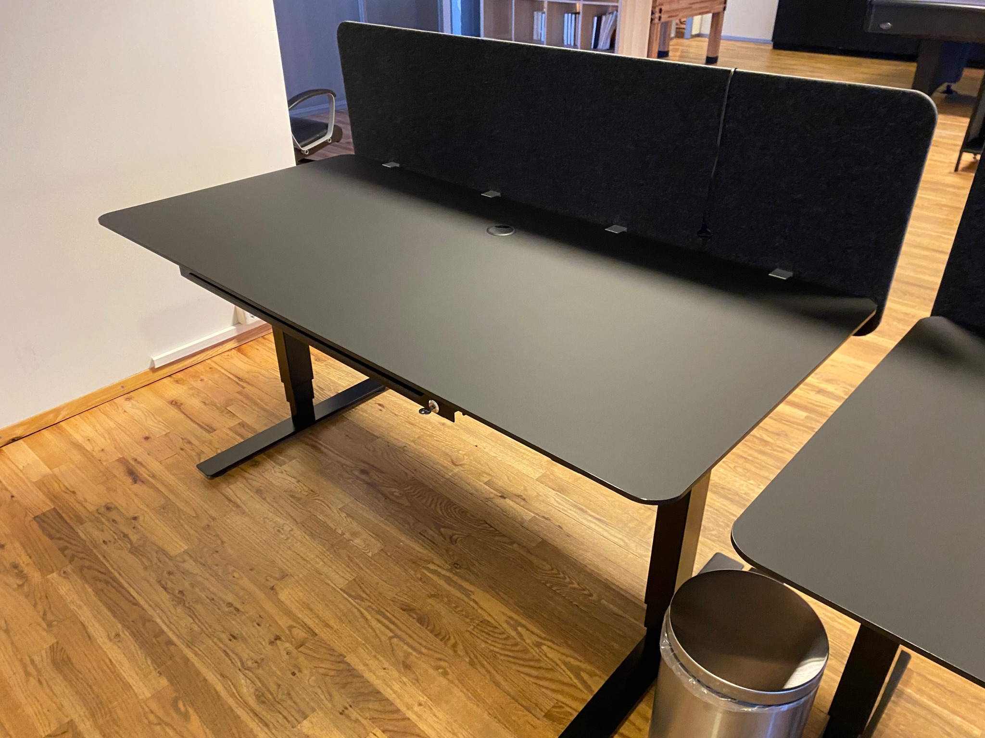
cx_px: 492
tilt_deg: -31.1
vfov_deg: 53.1
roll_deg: -0.1
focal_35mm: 26
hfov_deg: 67.3
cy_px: 369
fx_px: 740
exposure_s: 1/50
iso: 400
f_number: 1.8
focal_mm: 4.25
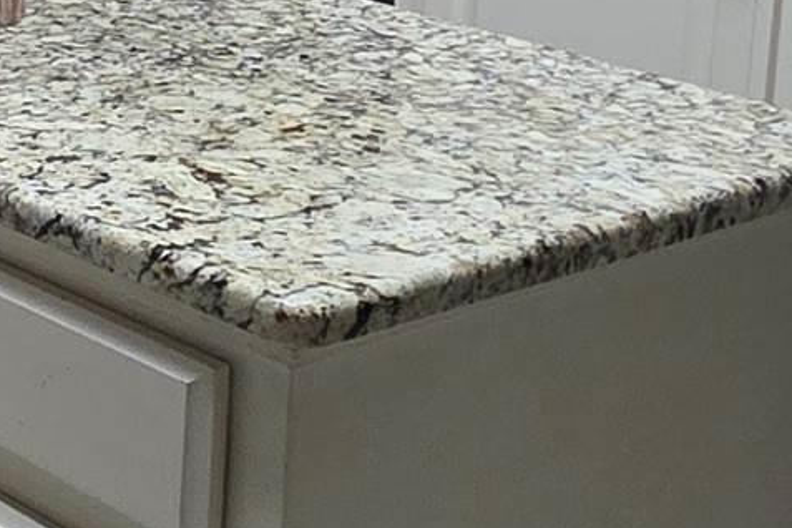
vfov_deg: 14.6
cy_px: -276
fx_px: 1914
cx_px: -908
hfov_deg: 16.2
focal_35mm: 87
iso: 100
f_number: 1.9
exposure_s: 1/120
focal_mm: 2.2
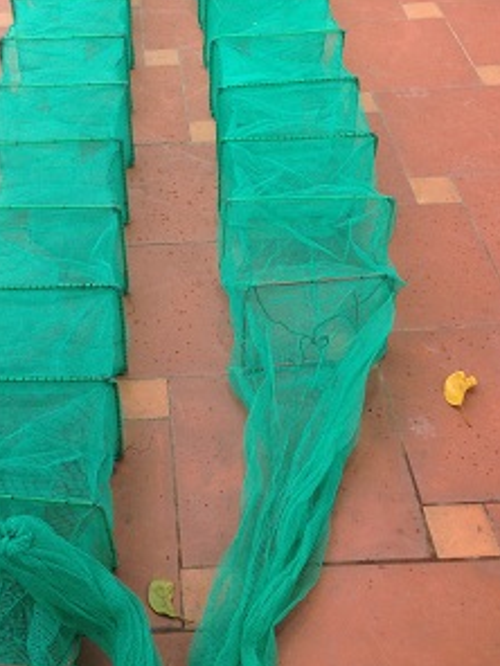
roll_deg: -2.5
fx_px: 1001
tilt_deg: -29.8
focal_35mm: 52
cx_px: 137
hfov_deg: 27.7
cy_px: 225
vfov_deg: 36.5
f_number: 2.4
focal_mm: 4.12
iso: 50
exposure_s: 1/547
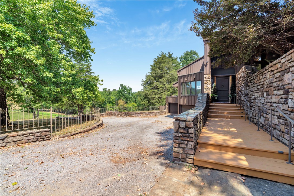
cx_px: 147
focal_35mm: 16
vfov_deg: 73.7
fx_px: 131
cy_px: 98
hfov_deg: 96.7
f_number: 7.1
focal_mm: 16
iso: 100
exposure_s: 1/160
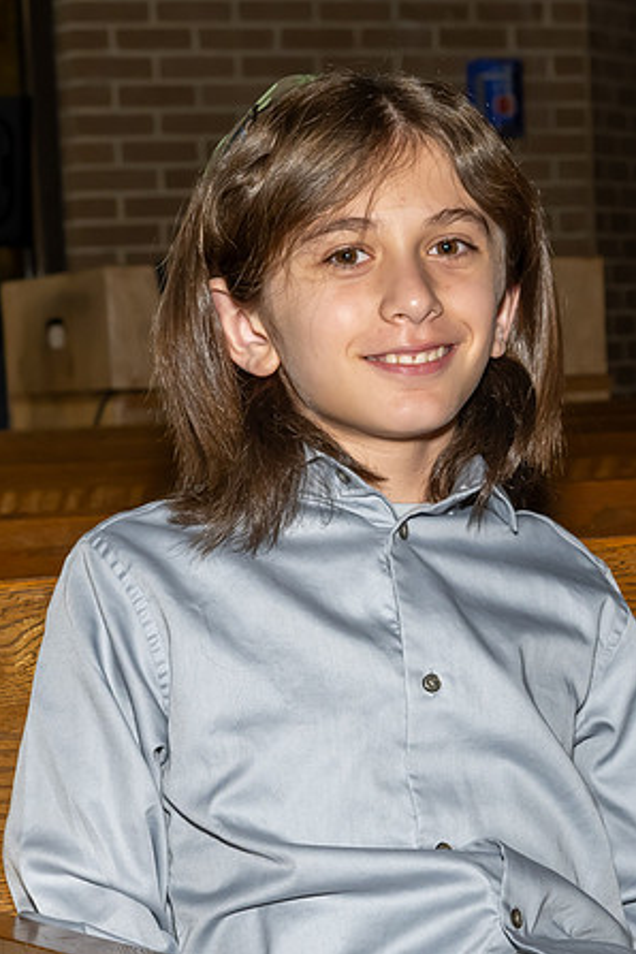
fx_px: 3630
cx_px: 512
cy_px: 497
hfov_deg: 10.0
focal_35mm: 137
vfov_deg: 15.0
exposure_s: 1/250
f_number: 8
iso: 640
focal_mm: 55
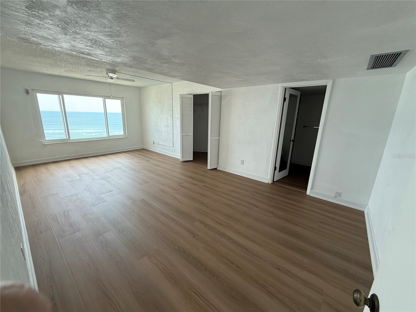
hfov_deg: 102.1
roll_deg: -1.7
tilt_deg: -14.3
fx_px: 168
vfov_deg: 85.7
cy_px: 156
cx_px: 208
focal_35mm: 14
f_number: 2.2
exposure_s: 1/99
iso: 80
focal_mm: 2.22
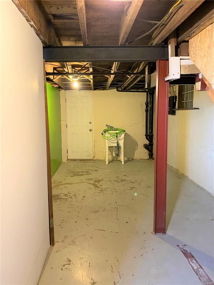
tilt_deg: -5.1
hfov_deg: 53.0
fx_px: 214
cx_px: 107
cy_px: 142
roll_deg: +1.5
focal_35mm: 26
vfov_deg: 67.3
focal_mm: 4.25
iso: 500
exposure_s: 1/30
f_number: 1.8
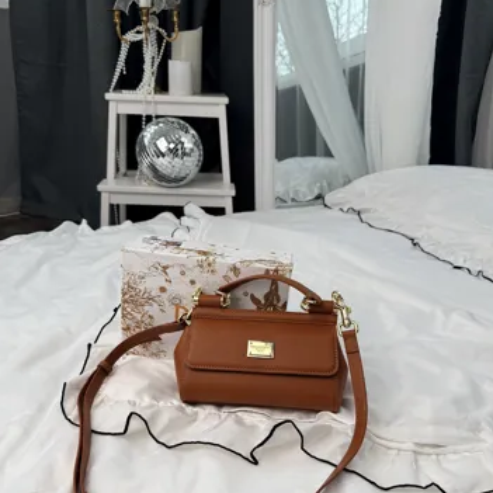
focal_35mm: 29
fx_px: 467
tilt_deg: -24.1
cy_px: 281
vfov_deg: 55.4
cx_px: 247
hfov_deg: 55.6
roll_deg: -2.9
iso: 80
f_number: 1.78
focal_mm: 6.76
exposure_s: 1/813
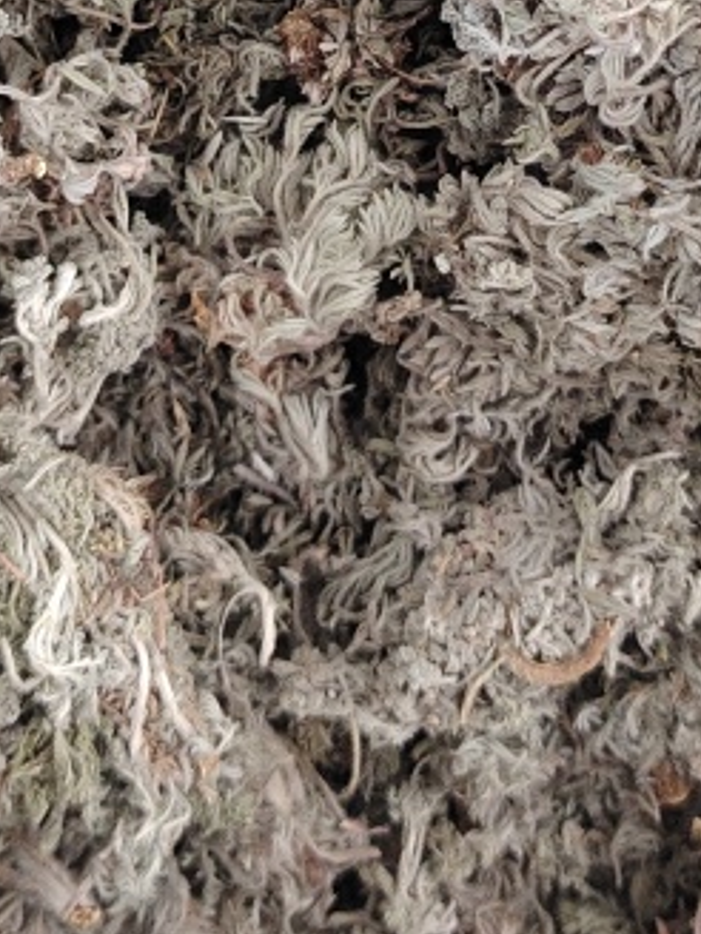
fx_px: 2106
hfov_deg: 18.9
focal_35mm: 78
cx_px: 402
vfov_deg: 23.7
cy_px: -41
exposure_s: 1/100
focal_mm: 5.25
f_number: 1.75
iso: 3194
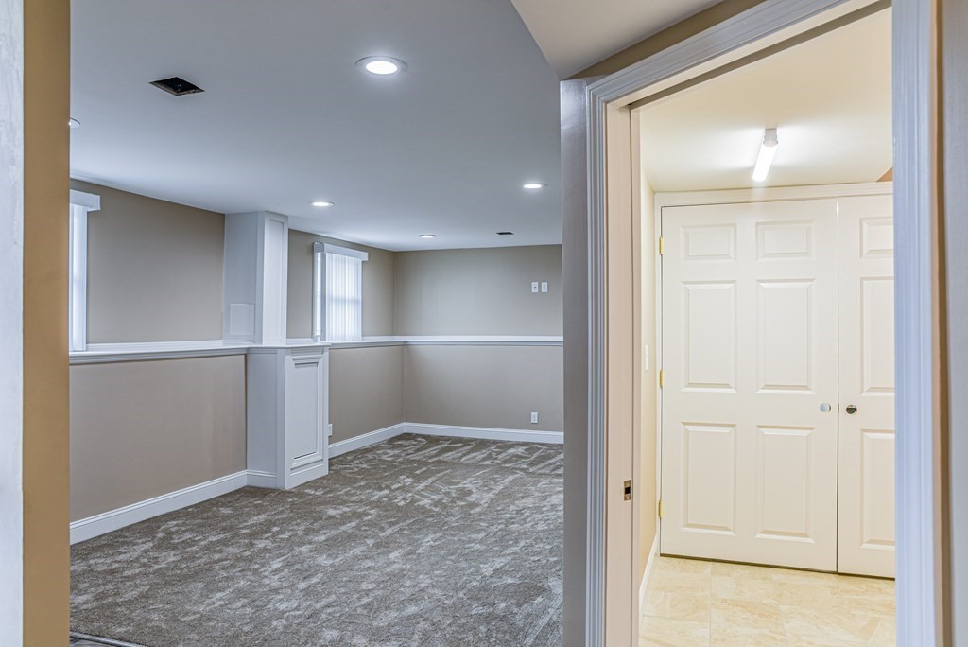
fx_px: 646
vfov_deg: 53.2
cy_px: 324
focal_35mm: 24
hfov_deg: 73.7
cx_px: 484
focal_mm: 24
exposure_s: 1/3
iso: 200
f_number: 8
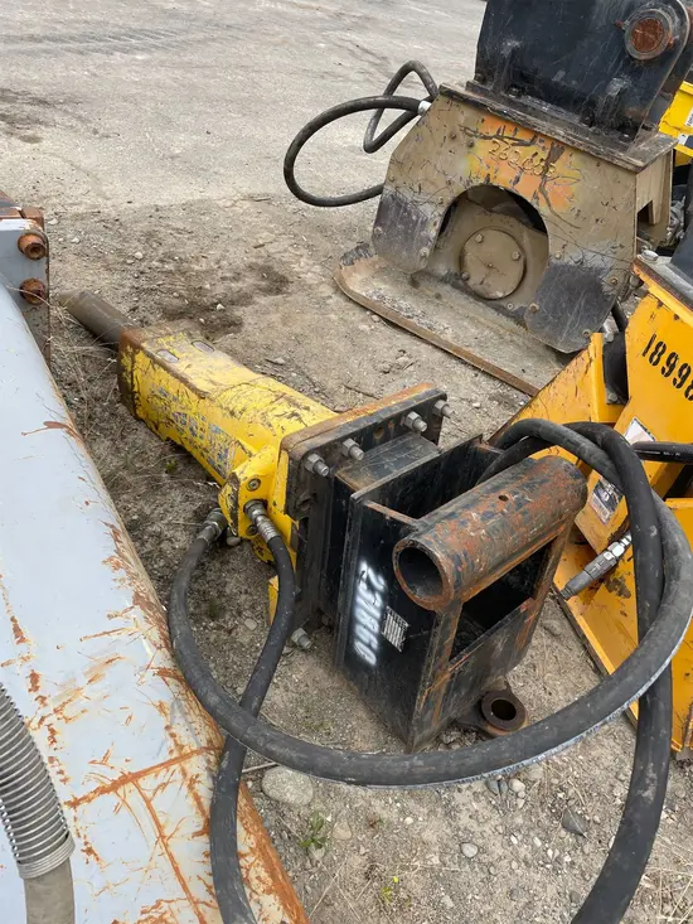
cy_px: 462
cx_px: 346
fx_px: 694
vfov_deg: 67.3
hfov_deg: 53.1
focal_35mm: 26
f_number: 1.6
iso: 50
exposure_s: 1/1247
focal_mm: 4.2
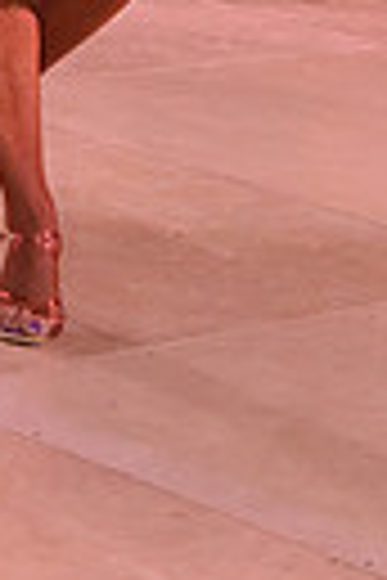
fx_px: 3612
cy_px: -432
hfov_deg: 6.0
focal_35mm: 224
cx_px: -272
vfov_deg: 8.8
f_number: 6.3
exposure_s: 1/320
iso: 2500
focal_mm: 50
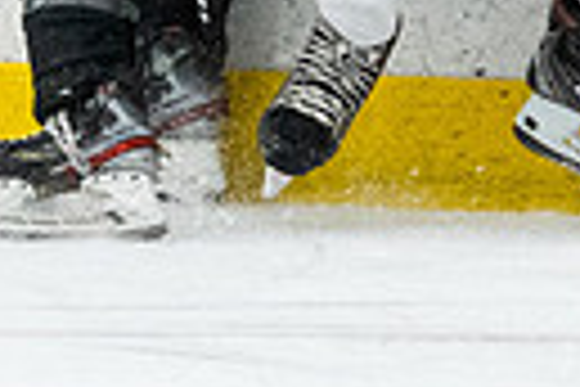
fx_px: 19767
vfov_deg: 1.1
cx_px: 108
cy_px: -450
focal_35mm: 1227
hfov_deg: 1.7
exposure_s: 1/640
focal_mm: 105
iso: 2200
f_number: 2.8
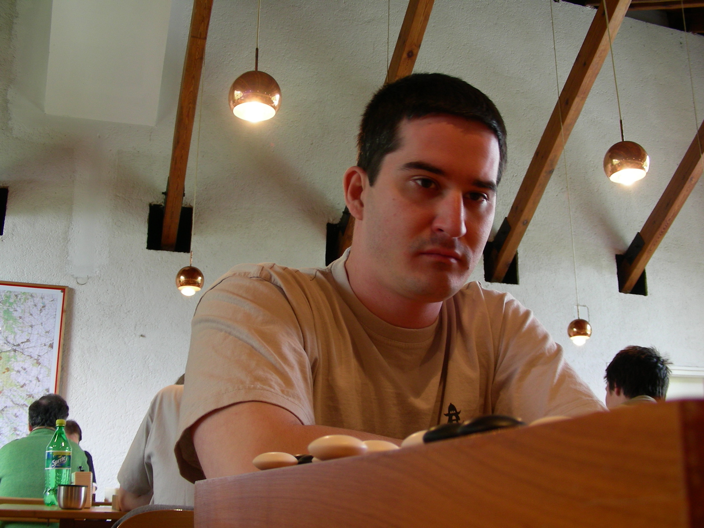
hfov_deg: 49.0
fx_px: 773
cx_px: 352
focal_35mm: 38
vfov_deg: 37.7
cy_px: 264
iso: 50
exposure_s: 1/10.4
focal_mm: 6.3
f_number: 3.5
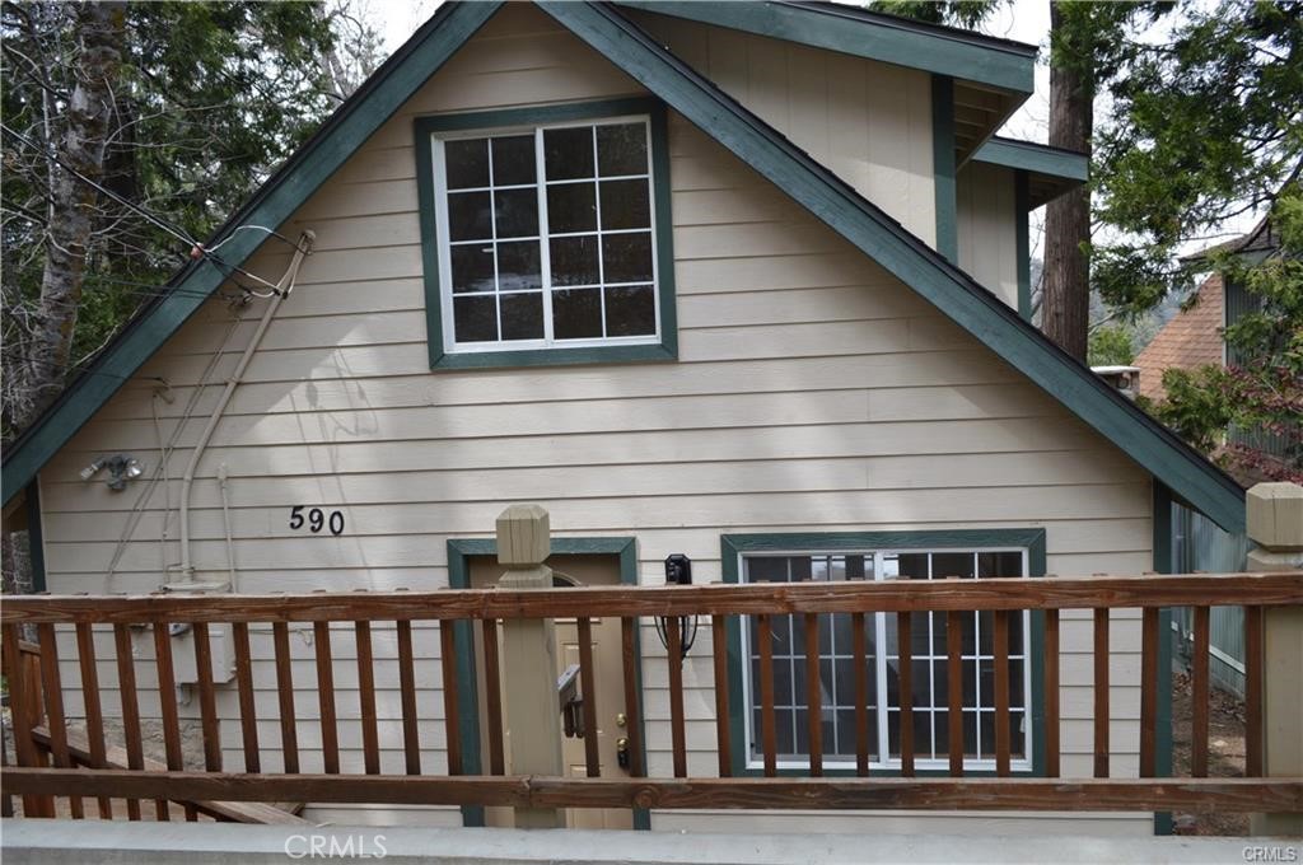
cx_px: 652
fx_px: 1084
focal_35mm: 30
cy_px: 432
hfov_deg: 62.0
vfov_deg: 43.5
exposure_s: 1/160
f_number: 6.3
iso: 100
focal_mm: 20
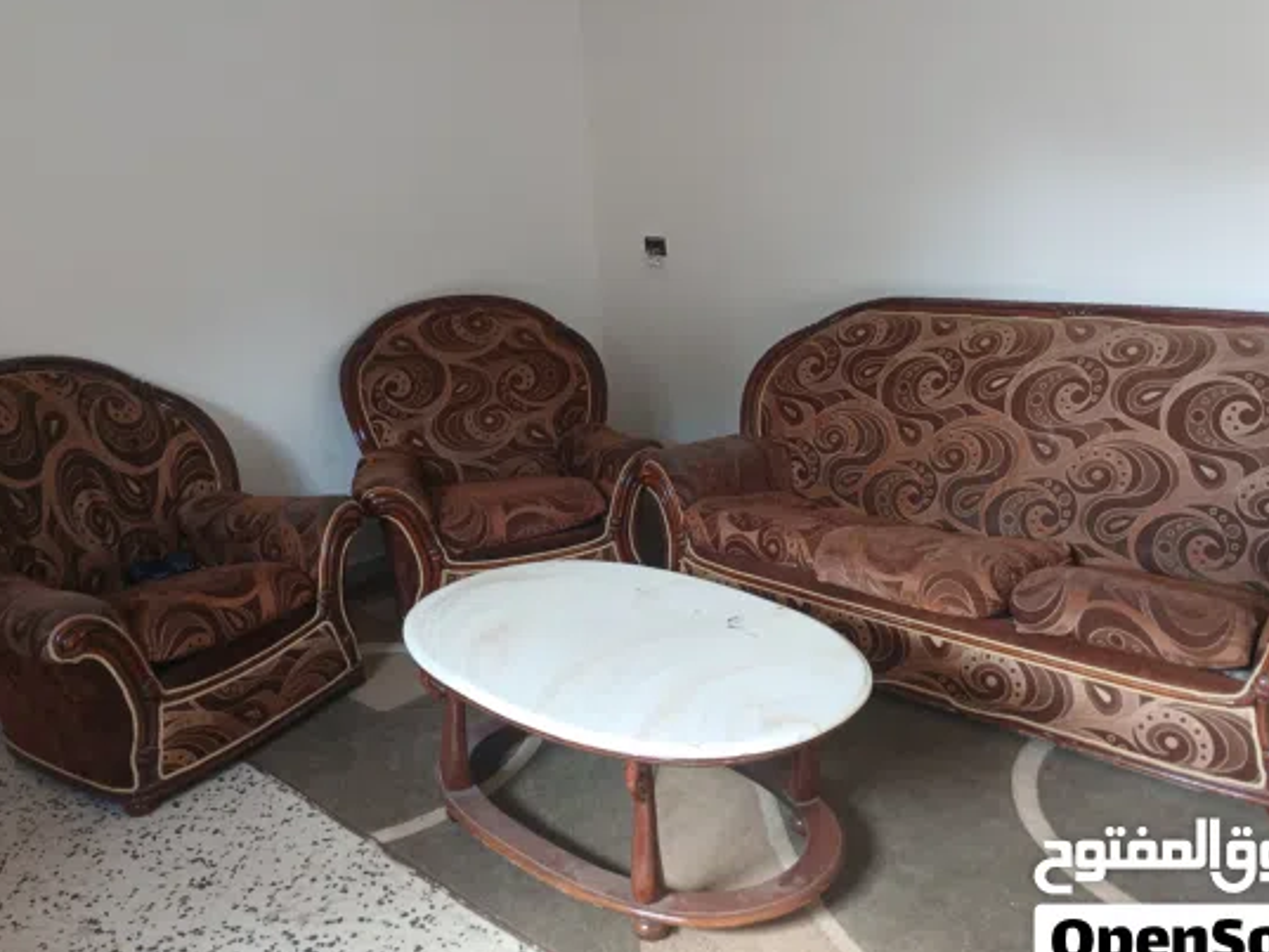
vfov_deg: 45.5
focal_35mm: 31
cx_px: 678
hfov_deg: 58.3
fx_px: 1137
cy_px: 477
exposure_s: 1/50
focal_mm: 3.98
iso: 125
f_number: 1.8
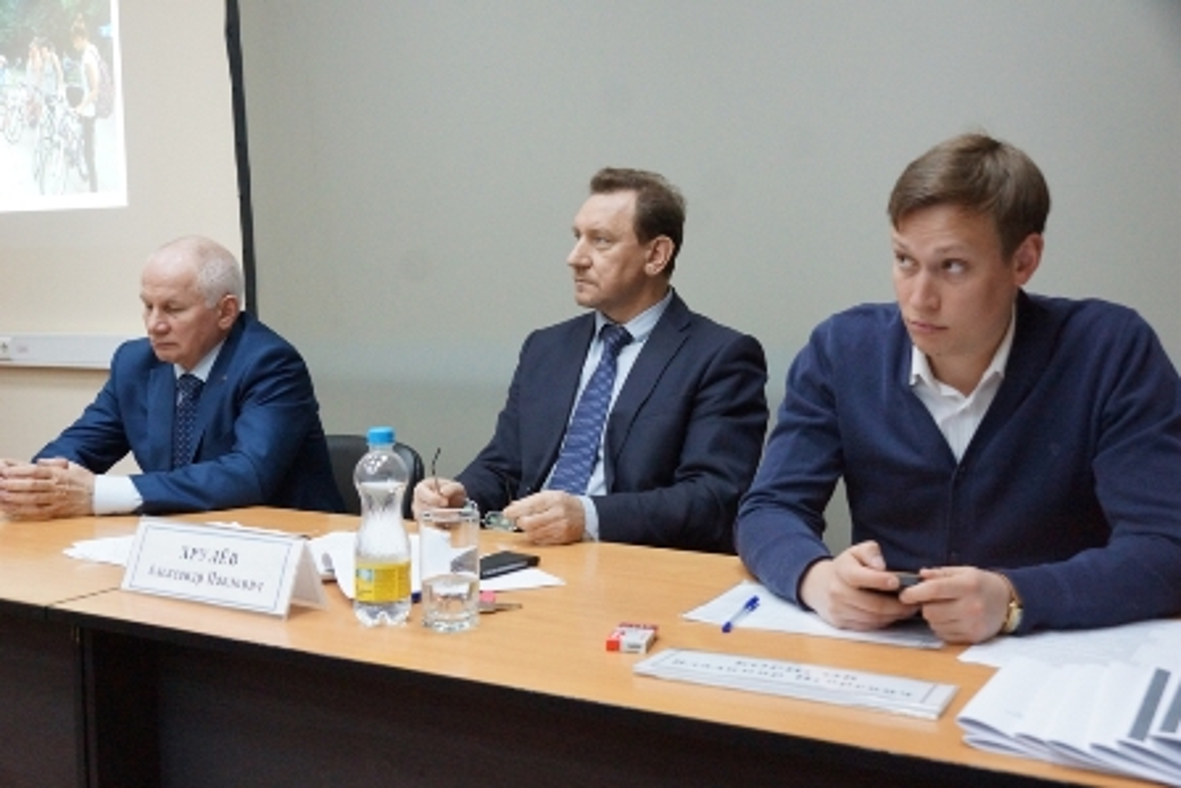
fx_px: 1181
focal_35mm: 36
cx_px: 590
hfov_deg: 53.1
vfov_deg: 36.9
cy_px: 394
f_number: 5
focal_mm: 24
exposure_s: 1/100
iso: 2000
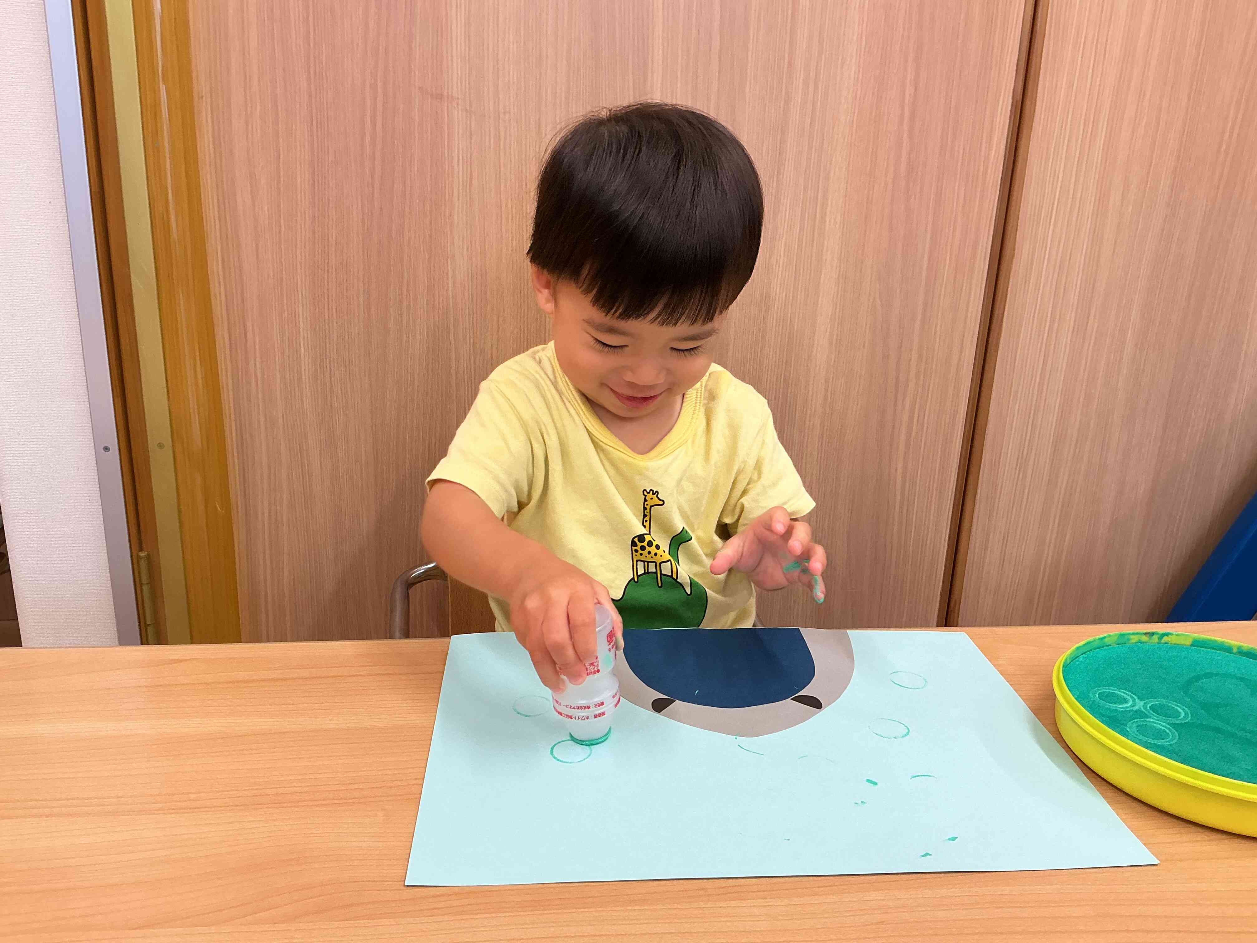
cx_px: 628
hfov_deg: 61.7
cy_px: 472
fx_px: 1053
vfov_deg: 48.2
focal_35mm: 29
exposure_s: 1/120
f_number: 1.8
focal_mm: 3
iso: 50
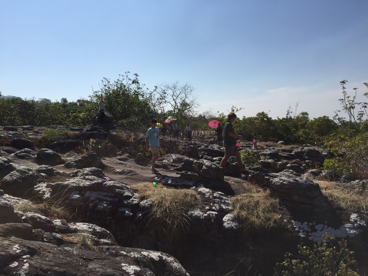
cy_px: 138
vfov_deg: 48.2
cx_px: 184
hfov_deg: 61.7
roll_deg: +0.8
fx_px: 308
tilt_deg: -3.0
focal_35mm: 29
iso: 32
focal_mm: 4.15
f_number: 2.2
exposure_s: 1/3597
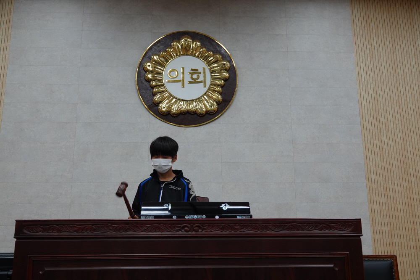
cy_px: 140
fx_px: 432
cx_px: 210
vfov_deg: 35.9
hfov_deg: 51.9
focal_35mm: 37
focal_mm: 13.7
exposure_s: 1/40
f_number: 3.2
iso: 125
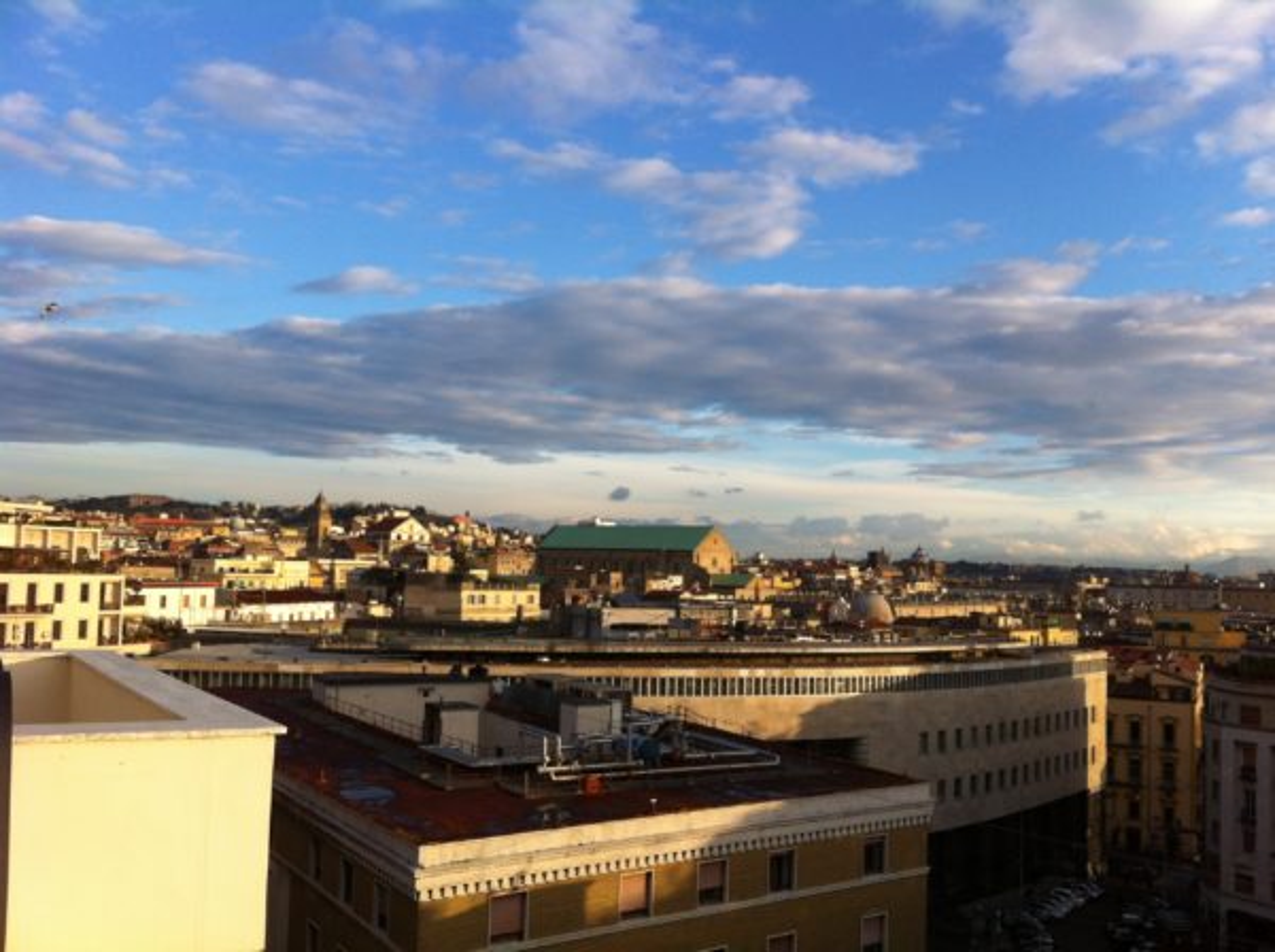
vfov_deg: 40.6
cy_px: 476
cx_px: 638
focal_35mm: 35
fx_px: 1287
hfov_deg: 52.7
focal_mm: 3.85
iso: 80
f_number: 2.8
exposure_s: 1/616
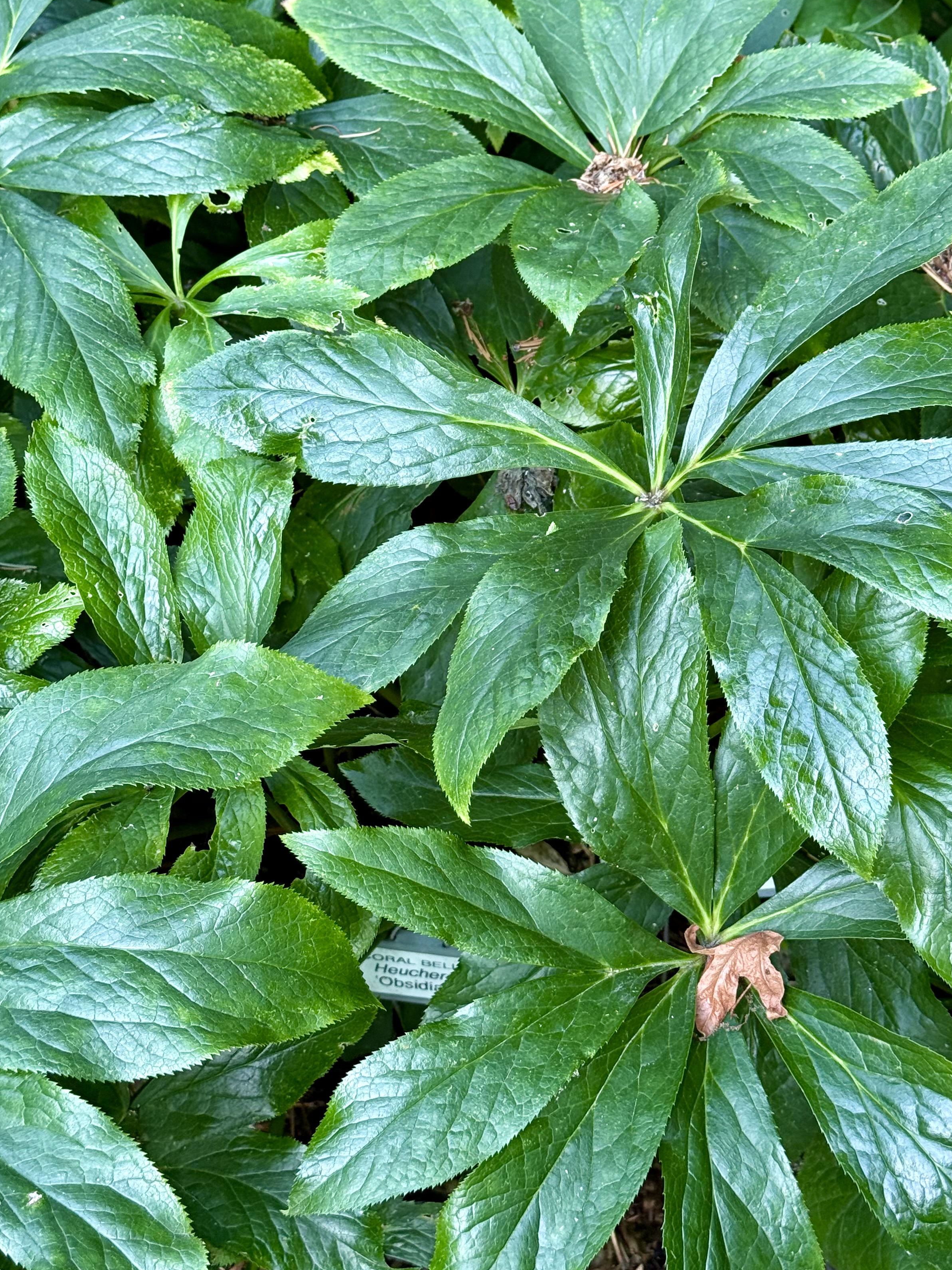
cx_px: 592
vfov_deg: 31.6
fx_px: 2237
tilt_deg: -48.1
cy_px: 508
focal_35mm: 61
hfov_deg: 24.0
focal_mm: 6.76
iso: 100
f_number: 1.78
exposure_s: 1/60
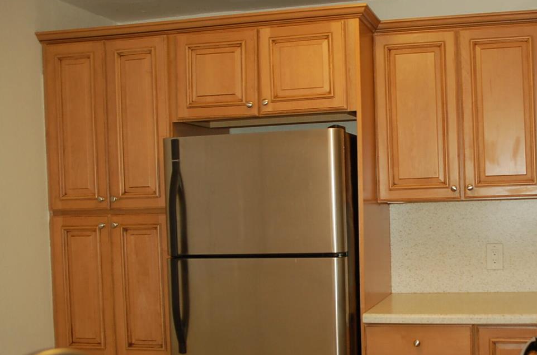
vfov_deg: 29.7
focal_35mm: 45
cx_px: 411
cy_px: 213
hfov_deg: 42.2
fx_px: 670
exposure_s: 1/60
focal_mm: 18
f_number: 3.5
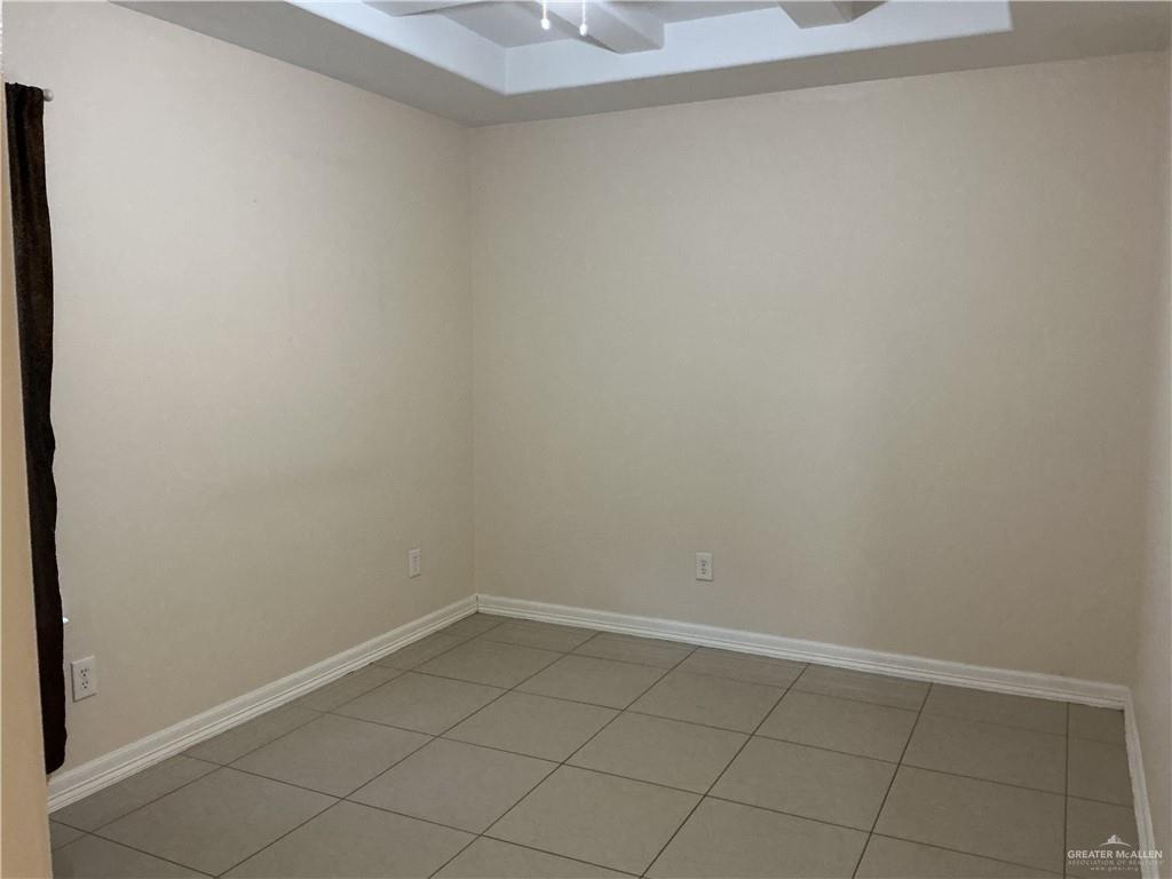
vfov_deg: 48.2
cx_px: 586
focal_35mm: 29
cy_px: 440
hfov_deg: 61.7
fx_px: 982
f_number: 1.8
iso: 250
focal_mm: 3
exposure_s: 1/40
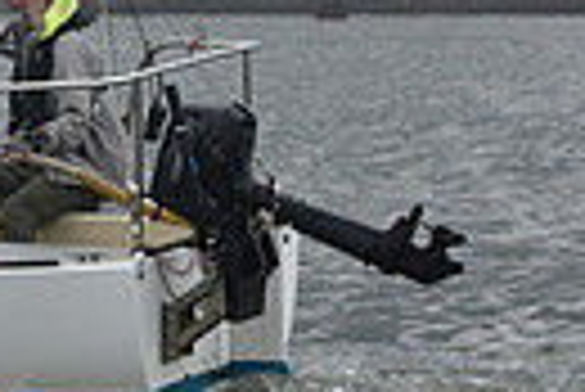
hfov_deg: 6.4
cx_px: -594
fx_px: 5092
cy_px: -160
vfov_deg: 4.4
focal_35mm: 313
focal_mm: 70
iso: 400
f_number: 7.1
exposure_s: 1/800
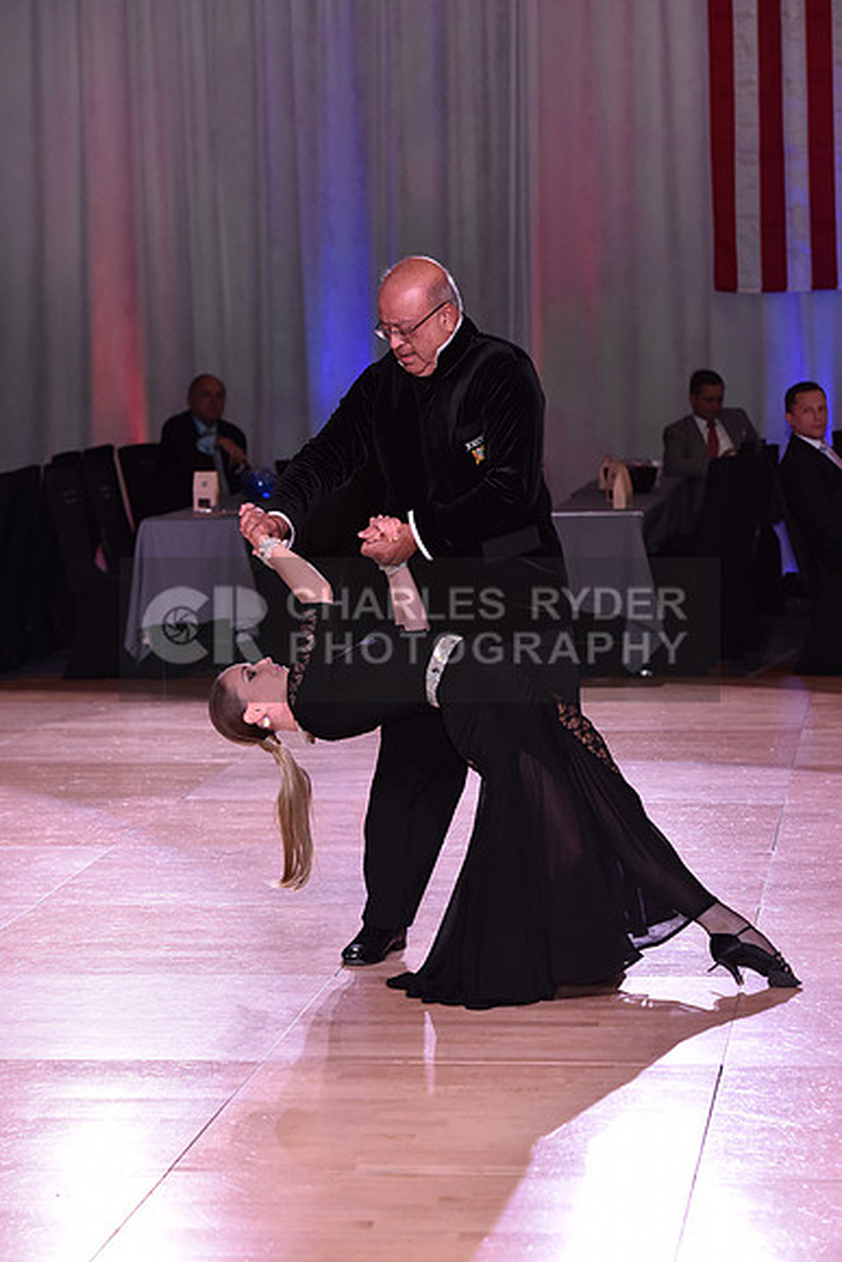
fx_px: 3576
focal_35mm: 102
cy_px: 631
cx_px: 421
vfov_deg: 20.0
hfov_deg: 13.4
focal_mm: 102
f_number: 4.5
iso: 1600
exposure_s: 1/250
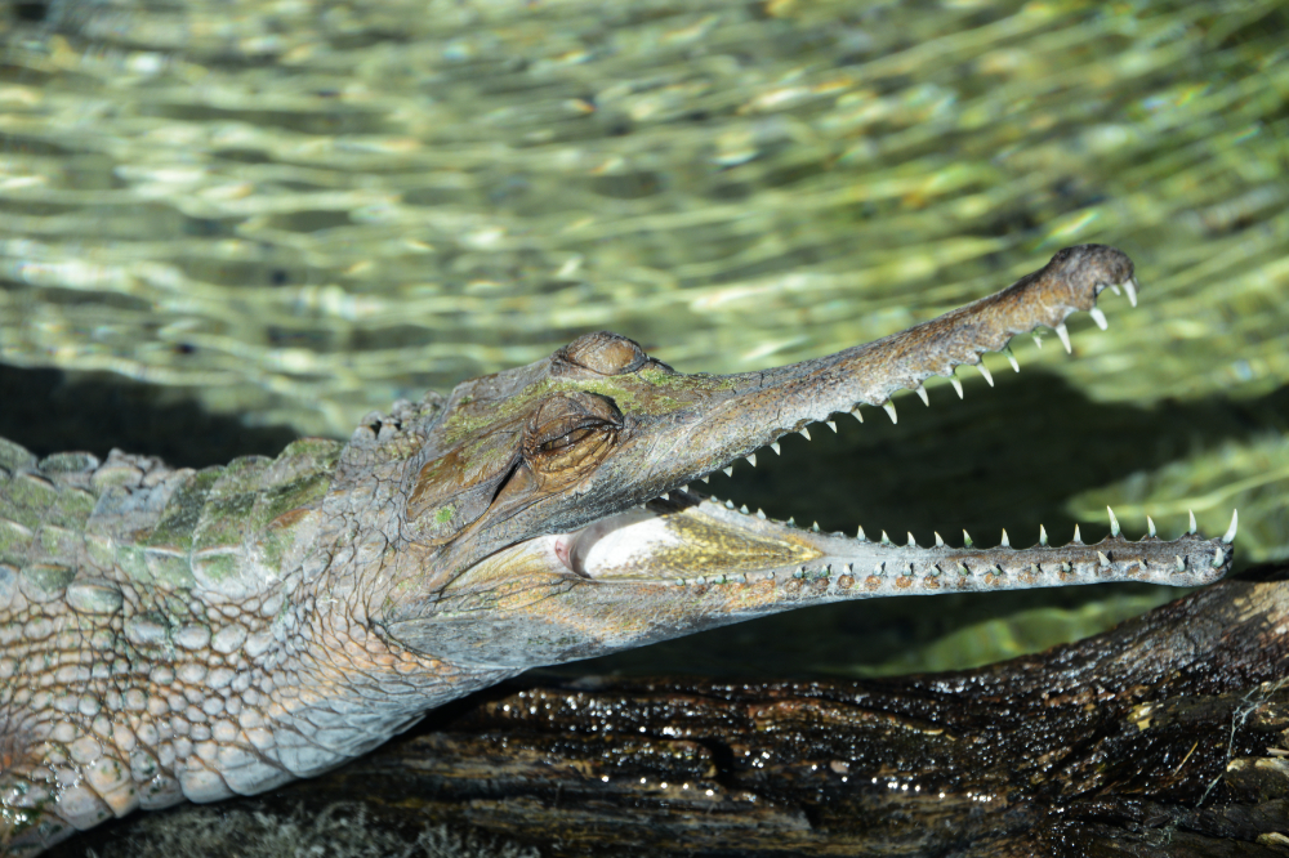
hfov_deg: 9.0
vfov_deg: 6.0
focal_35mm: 230
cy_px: 429
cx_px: 644
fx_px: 8232
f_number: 8
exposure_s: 1/640
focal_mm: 230
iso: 400
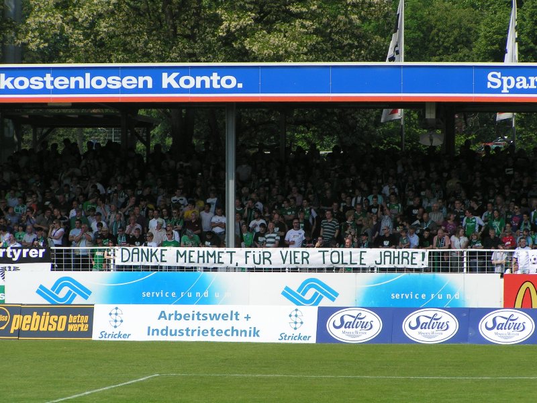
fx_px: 3196
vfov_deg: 7.2
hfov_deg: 9.6
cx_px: 268
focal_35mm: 206
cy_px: 202
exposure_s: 1/640
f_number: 5.6
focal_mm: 31.5
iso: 50
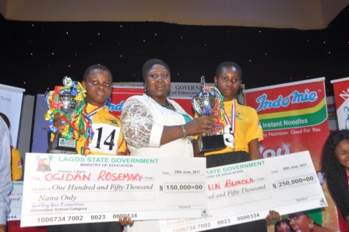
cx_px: 174
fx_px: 320
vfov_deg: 39.9
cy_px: 116
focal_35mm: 33
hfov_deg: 57.3
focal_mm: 22
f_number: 5.6
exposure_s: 1/80
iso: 250
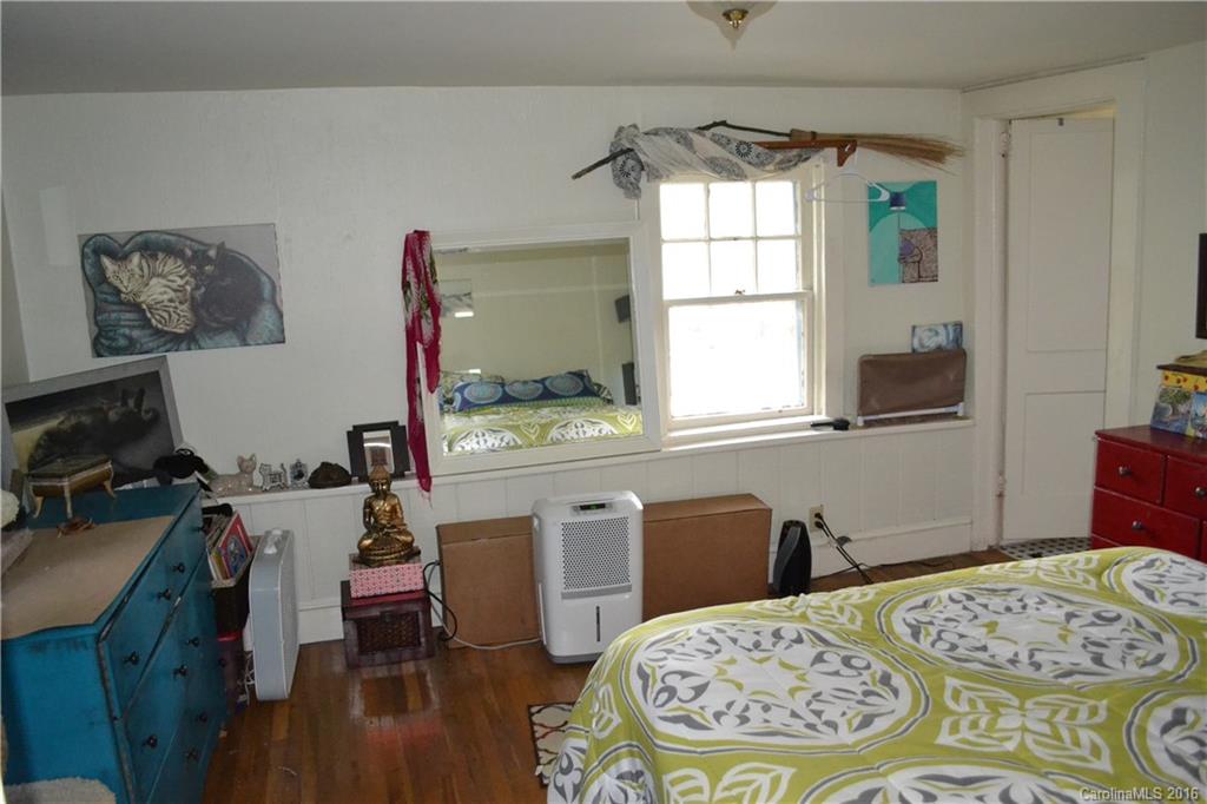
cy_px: 402
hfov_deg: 67.4
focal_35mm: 27
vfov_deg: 47.9
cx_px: 604
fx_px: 905
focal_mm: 18
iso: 3200
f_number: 3.5
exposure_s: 1/60
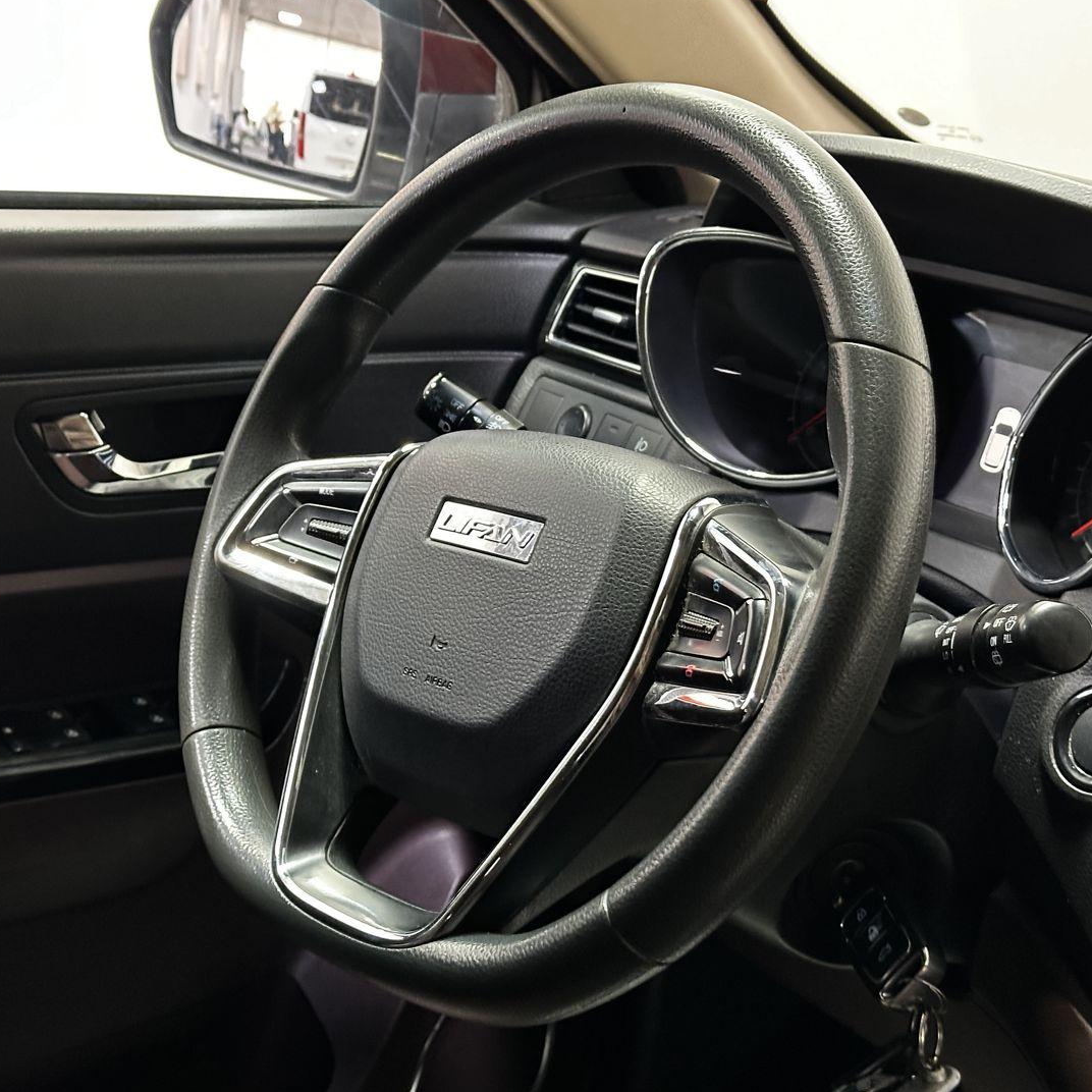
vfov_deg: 30.0
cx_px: 506
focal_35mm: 57
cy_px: 544
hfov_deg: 30.0
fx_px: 2034
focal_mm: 6.86
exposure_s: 1/25
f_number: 1.78
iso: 500
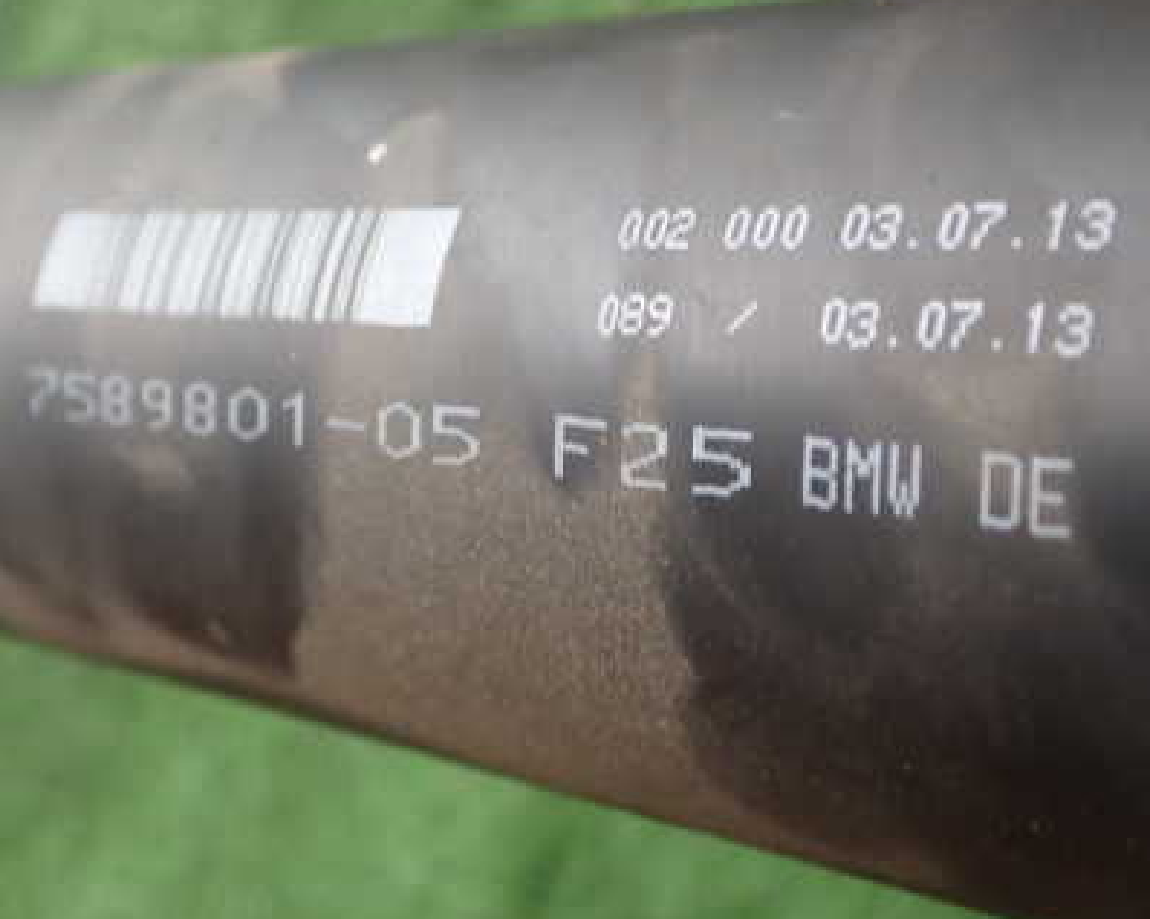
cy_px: 379
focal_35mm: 53
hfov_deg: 35.4
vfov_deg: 28.5
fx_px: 1803
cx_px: 537
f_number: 2.5
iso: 160
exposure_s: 1/80
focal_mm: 6.37
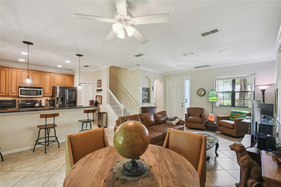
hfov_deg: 100.4
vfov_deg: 77.3
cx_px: 140
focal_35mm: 15
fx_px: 117
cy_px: 94
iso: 100
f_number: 7.1
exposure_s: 1/5
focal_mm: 10
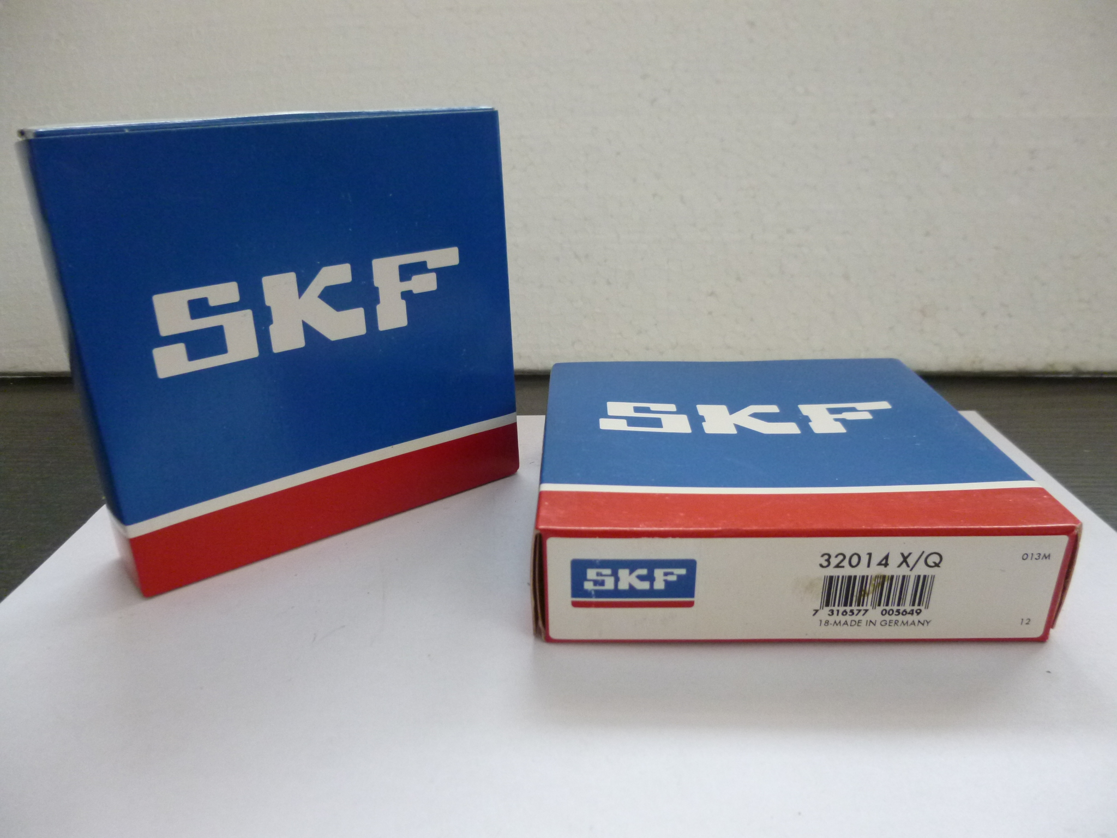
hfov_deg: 69.4
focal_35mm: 25
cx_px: 558
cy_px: 419
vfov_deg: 54.9
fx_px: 807
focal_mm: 4.5
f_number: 3.1
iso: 400
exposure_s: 1/40
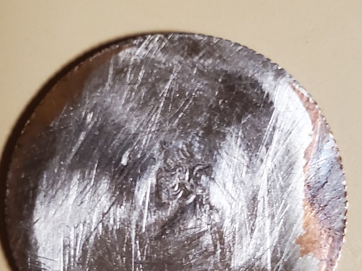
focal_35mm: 36
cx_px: 179
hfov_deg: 51.4
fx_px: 376
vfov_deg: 39.2
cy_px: 177
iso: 320
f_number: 1.5
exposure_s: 1/40
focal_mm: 4.3
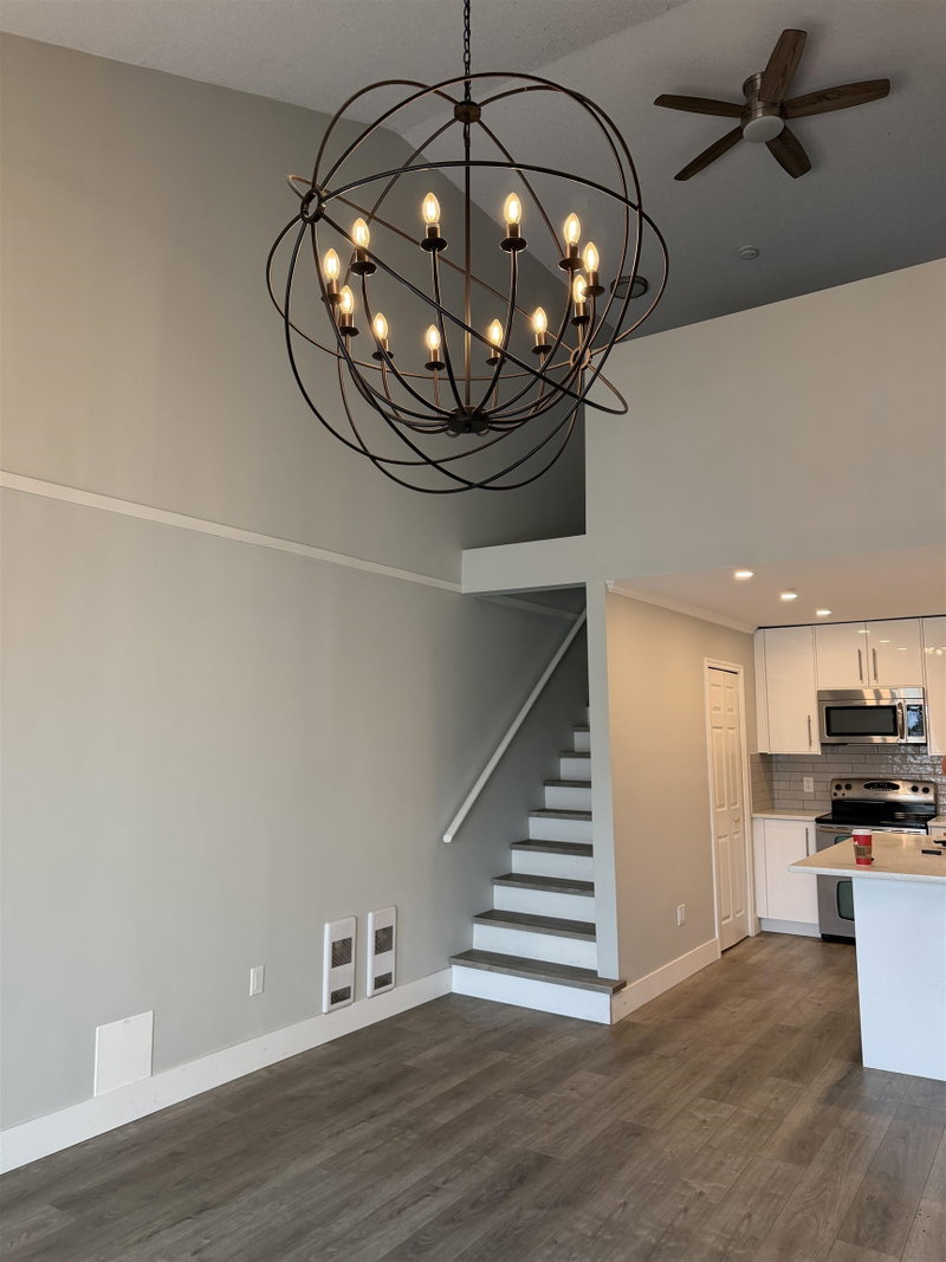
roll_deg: +0.3
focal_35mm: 24
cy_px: 631
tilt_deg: +7.0
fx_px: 875
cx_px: 473
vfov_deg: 71.6
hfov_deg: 56.8
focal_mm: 6.76
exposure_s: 1/199
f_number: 1.78
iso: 200
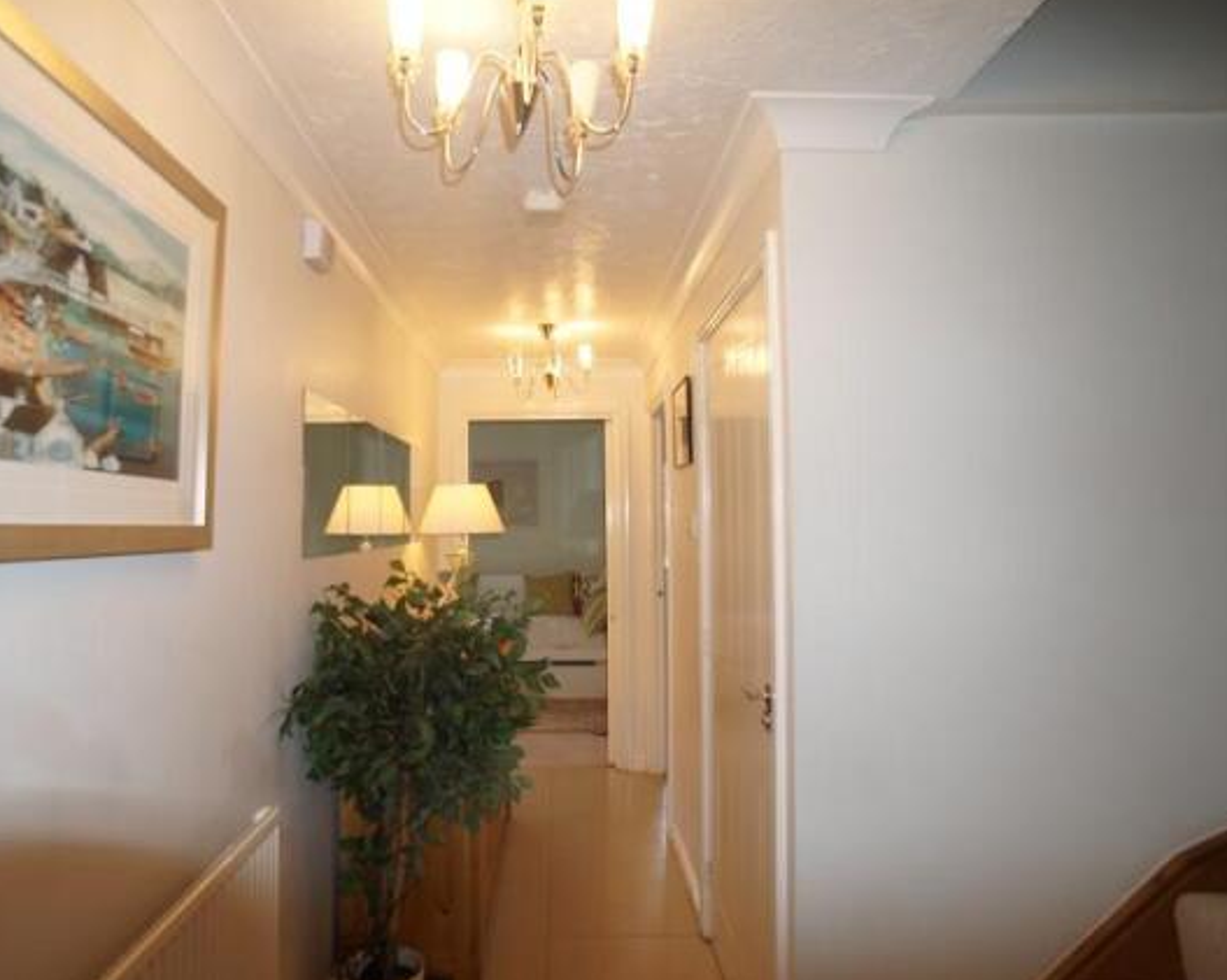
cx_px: 554
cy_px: 492
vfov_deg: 51.5
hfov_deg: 62.1
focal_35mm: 28
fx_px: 1016
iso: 200
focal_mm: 16
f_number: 4
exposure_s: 1/30
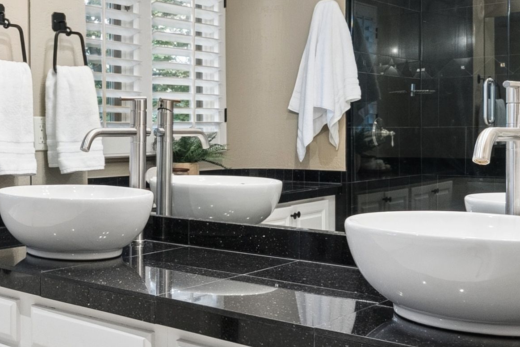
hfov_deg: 35.0
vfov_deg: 26.5
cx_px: -7
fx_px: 737
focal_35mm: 51
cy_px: 146
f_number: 8
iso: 800
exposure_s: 1/20
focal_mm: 14
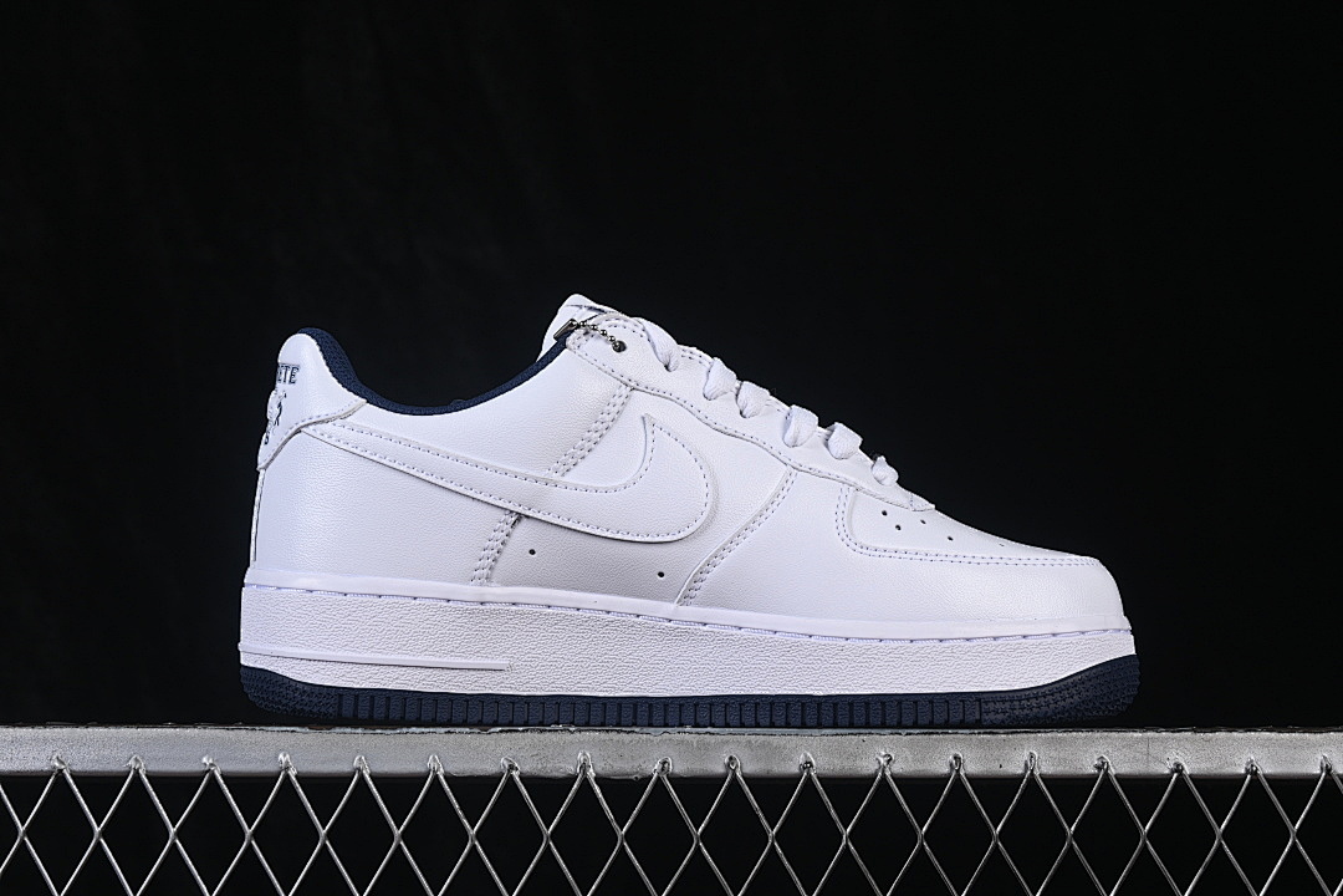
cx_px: 672
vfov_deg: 18.2
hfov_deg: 27.0
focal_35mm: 75
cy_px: 448
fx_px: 2798
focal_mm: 50
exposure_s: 1/100
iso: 160
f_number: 8
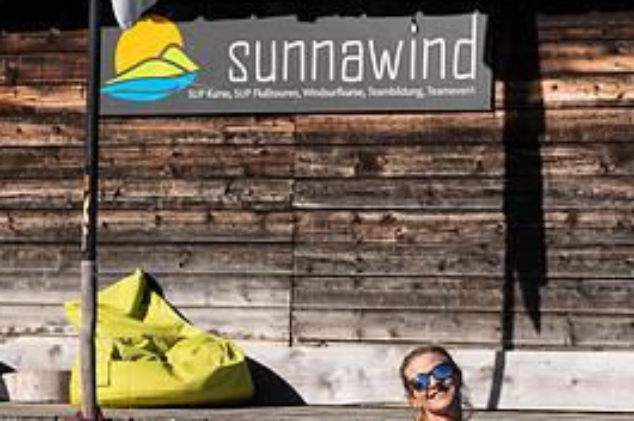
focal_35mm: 230
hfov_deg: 8.9
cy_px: 368
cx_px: 486
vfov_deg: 5.9
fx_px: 4046
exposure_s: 1/500
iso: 250
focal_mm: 105
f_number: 8
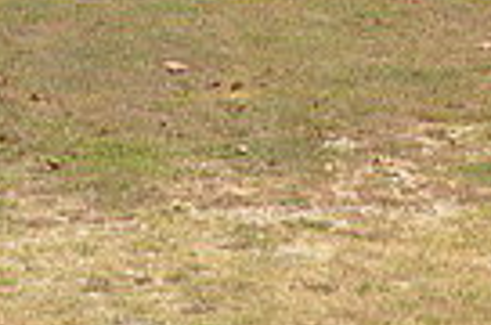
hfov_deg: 15.1
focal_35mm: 134
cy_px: -339
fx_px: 1825
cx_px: 25
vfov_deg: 9.5
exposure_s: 1/200
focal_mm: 21
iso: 200
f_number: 7.1
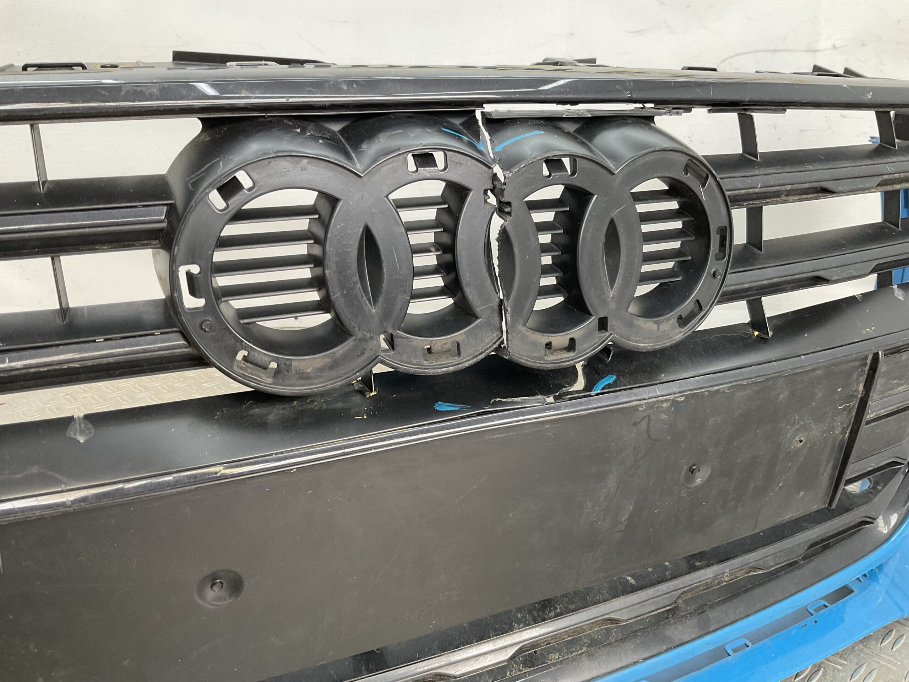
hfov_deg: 61.7
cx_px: 454
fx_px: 762
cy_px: 341
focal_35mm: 29
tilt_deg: -20.1
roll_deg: -2.2
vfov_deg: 48.2
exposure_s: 1/120
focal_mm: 3
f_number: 1.8
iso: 50
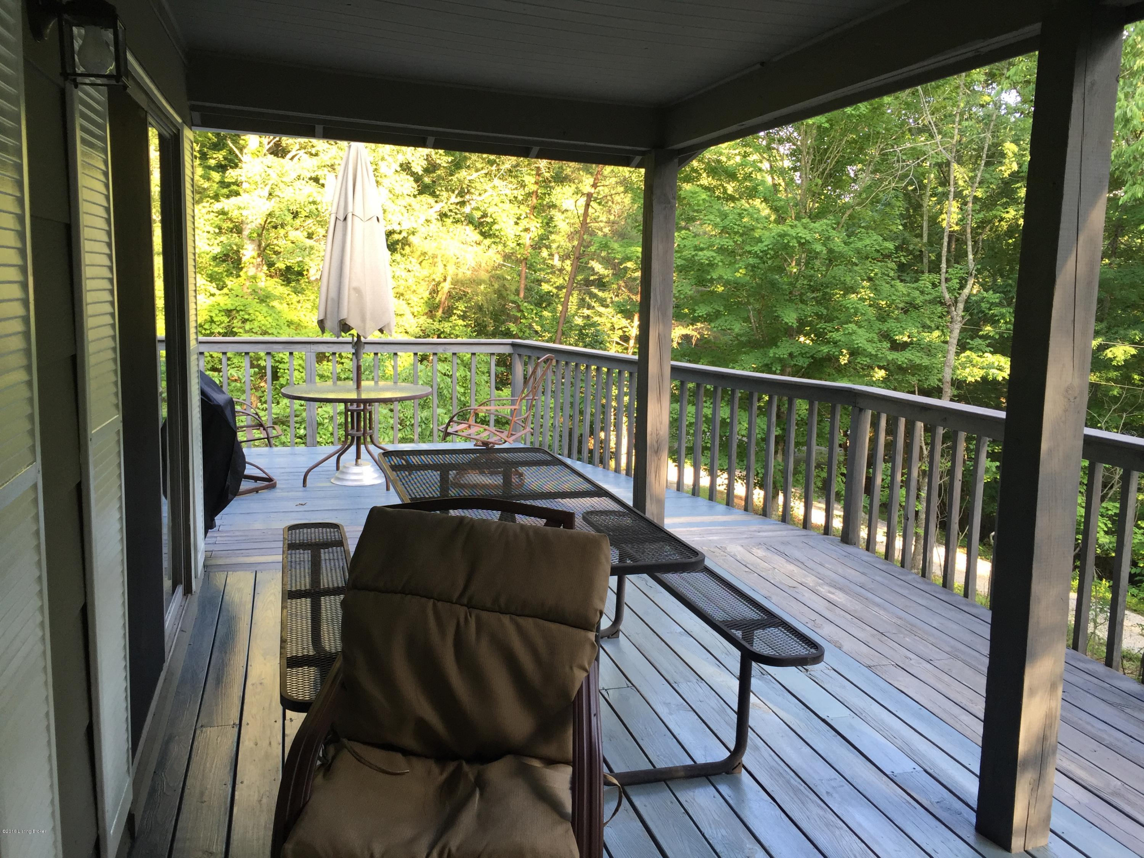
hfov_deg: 61.7
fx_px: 958
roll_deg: -2.1
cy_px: 429
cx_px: 572
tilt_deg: -8.8
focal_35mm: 29
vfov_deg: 48.2
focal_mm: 4.15
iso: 40
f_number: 2.2
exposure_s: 1/60
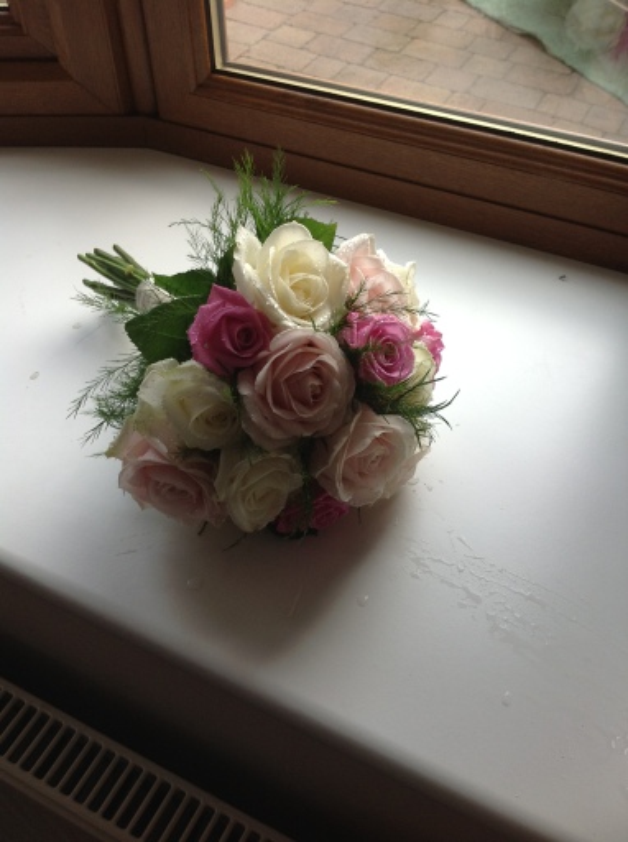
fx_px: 849
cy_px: 421
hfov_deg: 40.6
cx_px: 314
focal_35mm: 35
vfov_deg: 52.7
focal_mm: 4.28
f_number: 2.4
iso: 80
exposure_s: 1/200
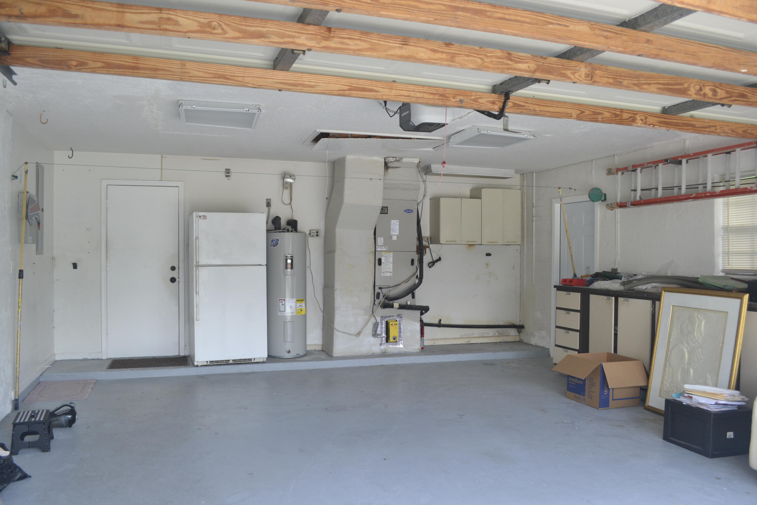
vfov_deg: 47.9
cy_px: 252
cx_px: 378
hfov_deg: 67.4
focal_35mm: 27
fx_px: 568
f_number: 5
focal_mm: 18
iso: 400
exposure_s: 1/100
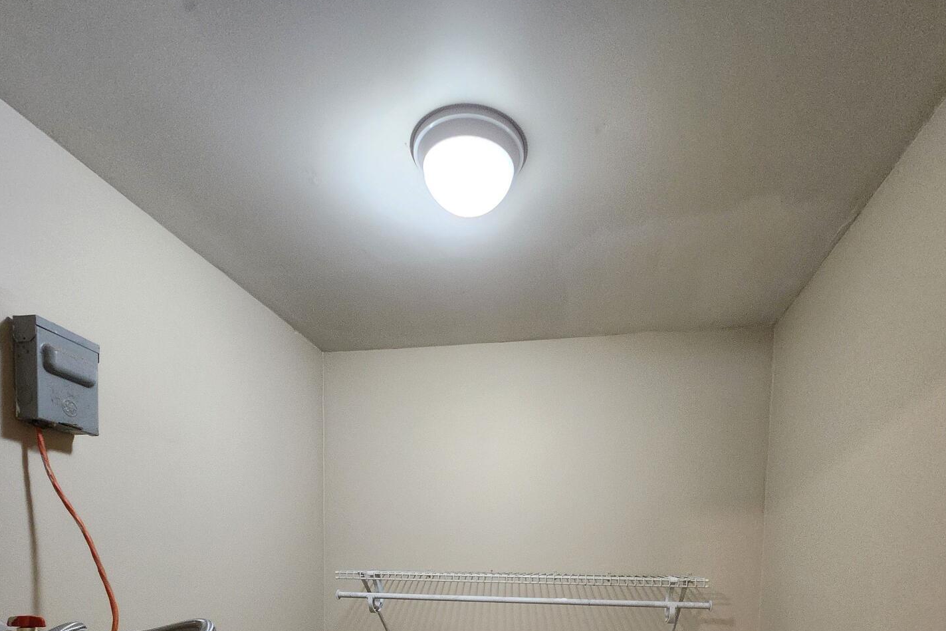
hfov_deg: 86.9
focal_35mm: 19
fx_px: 499
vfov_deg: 52.8
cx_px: 486
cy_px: 614
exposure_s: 1/40
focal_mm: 1.74
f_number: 2.2
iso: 320
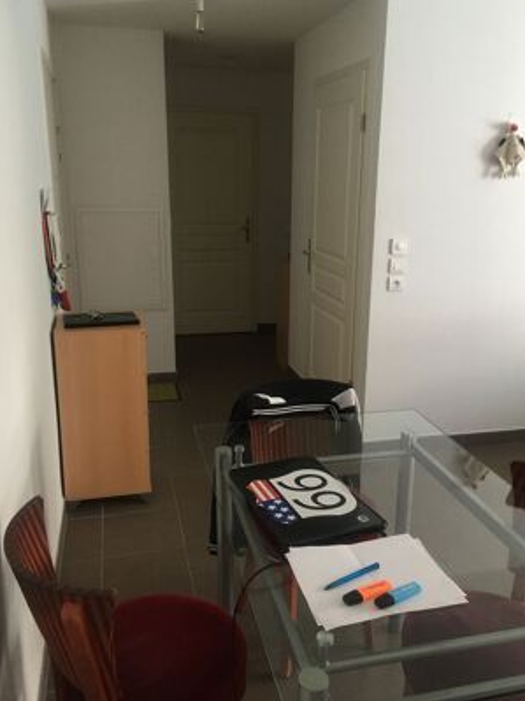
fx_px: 627
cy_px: 347
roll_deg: -1.2
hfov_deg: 45.4
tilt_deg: -14.7
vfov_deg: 58.4
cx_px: 274
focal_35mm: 31
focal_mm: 4.15
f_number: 2.2
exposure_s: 1/33
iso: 125
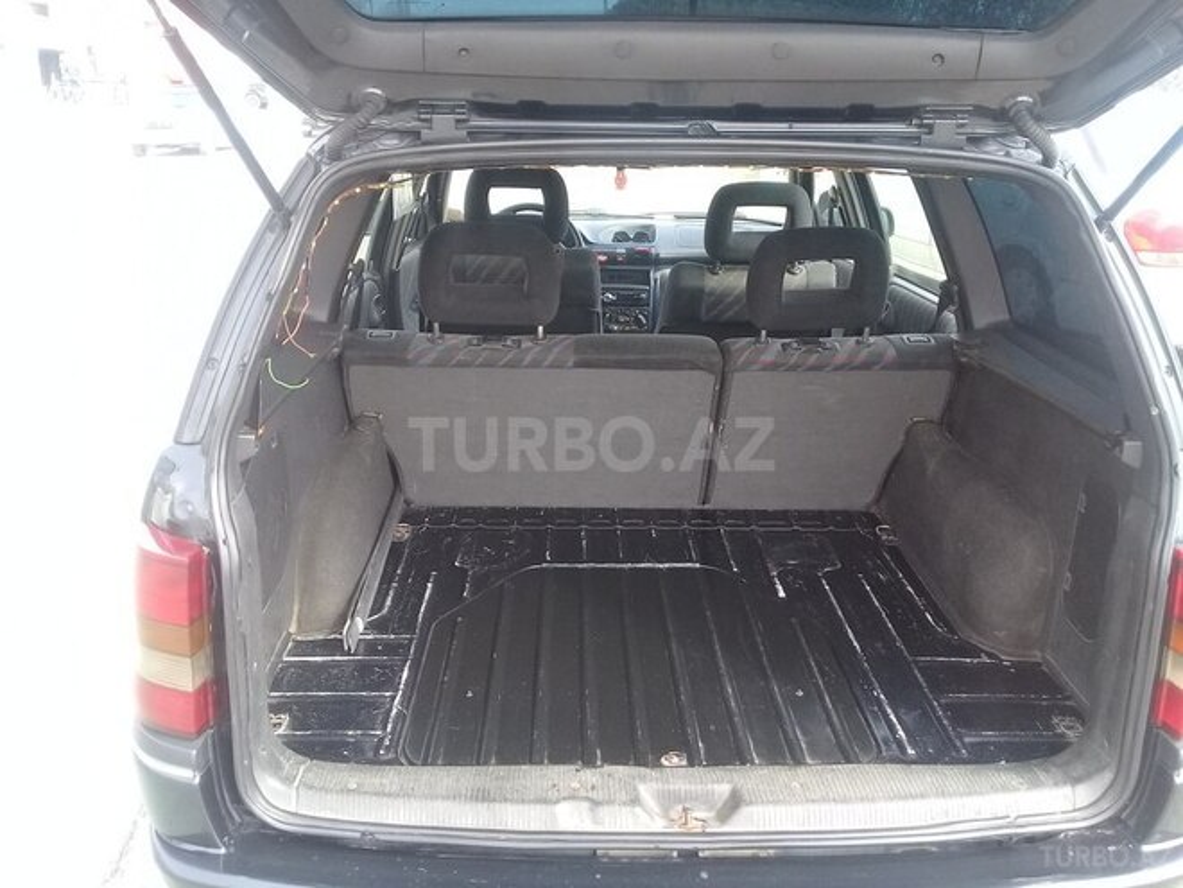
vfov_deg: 45.4
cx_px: 592
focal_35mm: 31
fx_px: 1059
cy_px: 444
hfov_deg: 58.4
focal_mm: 3.3
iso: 50
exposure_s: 1/100
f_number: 2.2
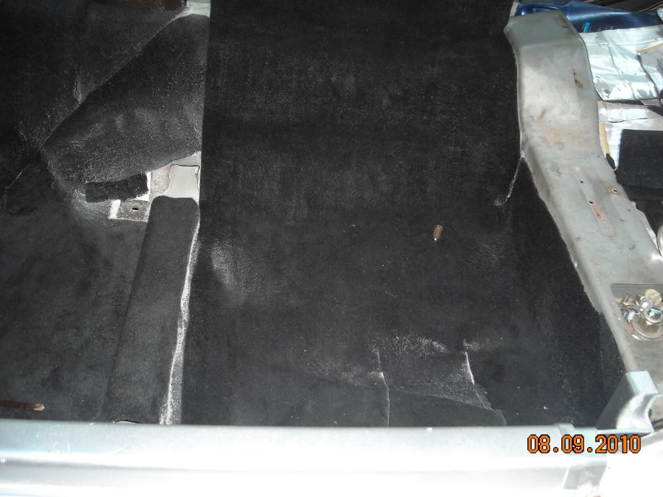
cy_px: 242
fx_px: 690
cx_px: 329
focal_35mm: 36
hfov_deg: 51.4
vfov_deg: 39.7
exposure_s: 1/60
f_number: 2.8
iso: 100
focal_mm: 5.7
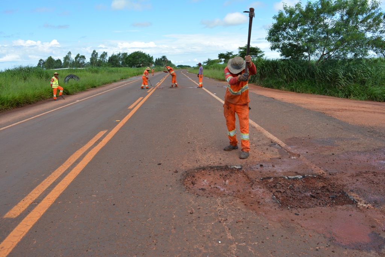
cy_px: 128
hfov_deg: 67.4
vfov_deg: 47.9
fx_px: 289
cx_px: 192
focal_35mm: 27
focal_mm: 18
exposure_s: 1/250
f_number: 8
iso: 125
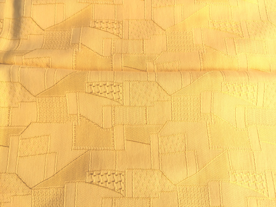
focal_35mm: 27
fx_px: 215
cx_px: 138
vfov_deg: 51.4
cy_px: 104
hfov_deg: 65.3
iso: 50
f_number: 1.8
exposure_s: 1/373
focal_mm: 4.75
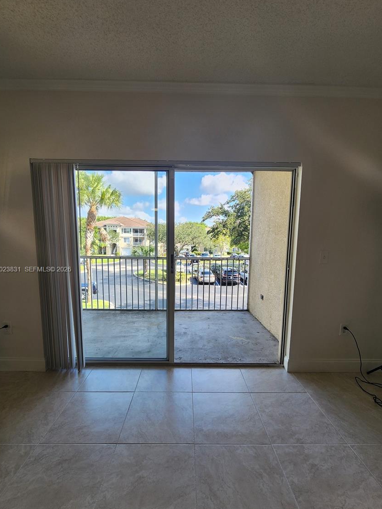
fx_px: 206
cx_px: 192
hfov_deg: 85.7
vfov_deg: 101.9
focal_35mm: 14
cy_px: 270
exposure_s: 1/153
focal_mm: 2.2
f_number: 2.2
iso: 50
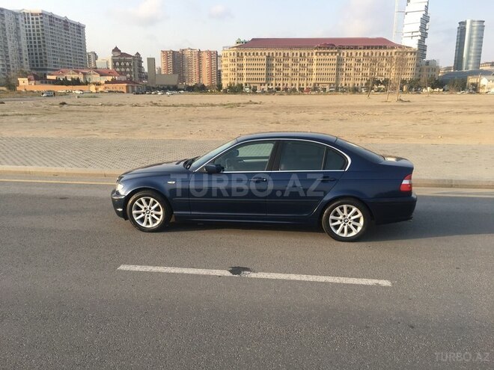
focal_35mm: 29
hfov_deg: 61.7
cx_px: 247
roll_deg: -1.0
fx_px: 414
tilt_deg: -10.7
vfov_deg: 48.2
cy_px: 185
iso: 25
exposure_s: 1/368
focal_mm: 4.15
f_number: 2.2
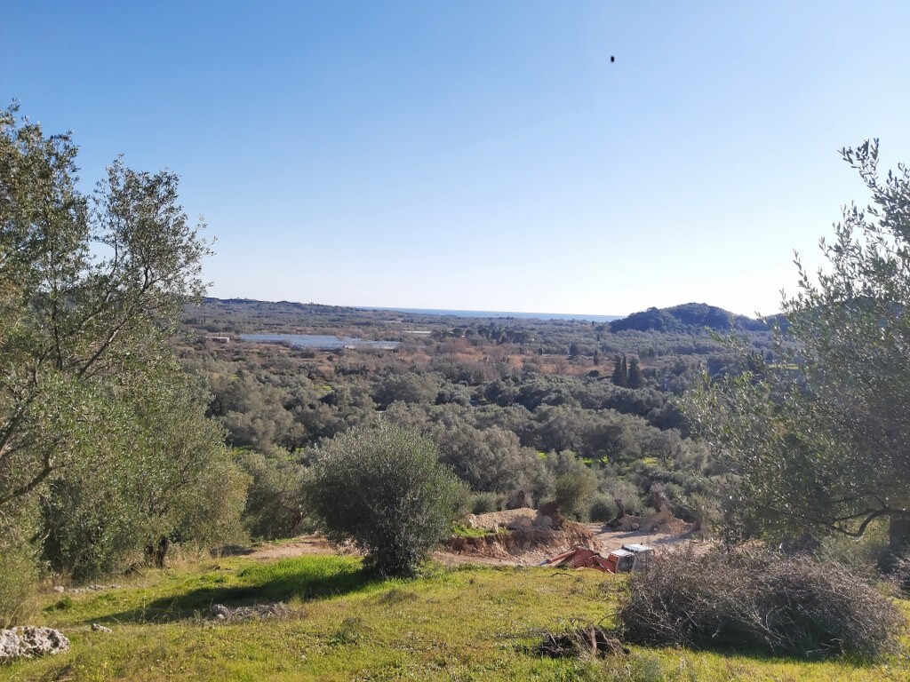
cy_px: 341
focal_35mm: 26
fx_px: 683
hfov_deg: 67.3
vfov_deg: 53.1
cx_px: 455
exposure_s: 1/1020
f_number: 1.7
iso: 64
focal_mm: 3.92
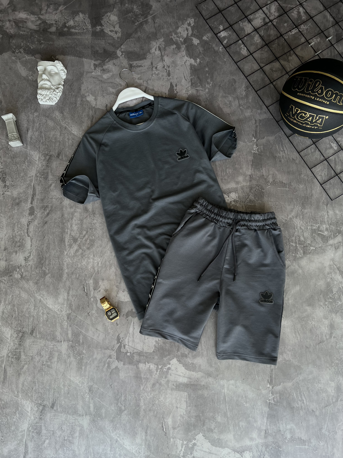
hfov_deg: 53.1
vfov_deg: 67.3
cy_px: 229
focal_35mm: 26
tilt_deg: -82.1
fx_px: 344
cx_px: 172
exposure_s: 1/443
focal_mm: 5.7
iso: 50
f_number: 1.5
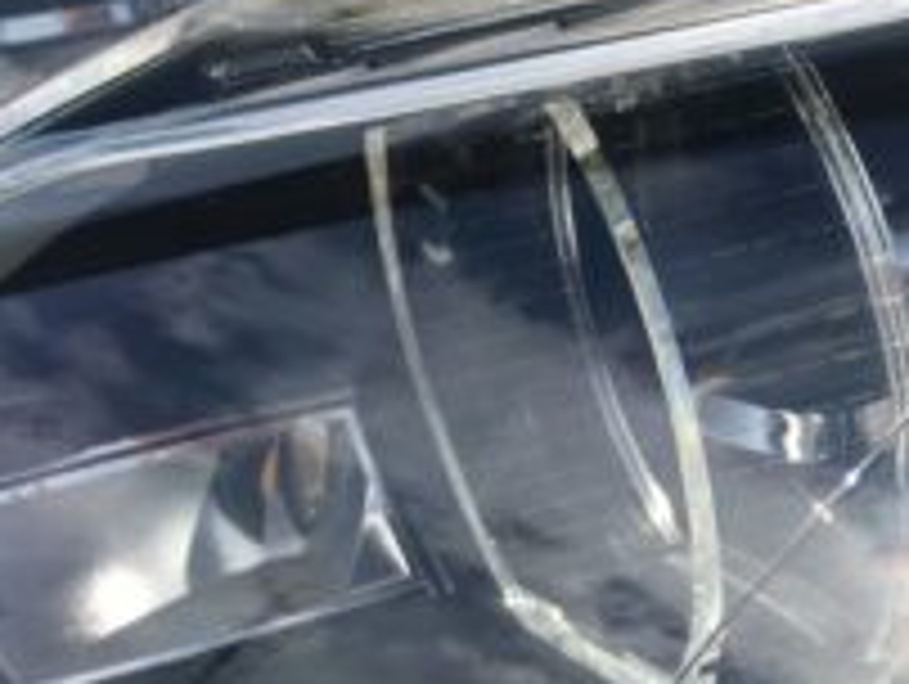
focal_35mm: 79
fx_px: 2077
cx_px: 1084
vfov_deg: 18.1
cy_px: 718
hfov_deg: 22.7
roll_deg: +7.7
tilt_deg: -25.9
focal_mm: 4.15
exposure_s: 1/2404
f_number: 2.2
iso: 25
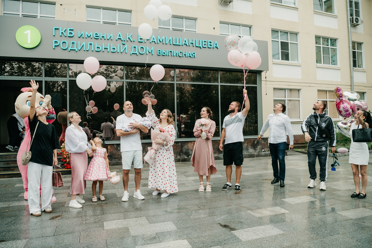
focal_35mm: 25
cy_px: 124
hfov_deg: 71.7
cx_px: 186
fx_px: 257
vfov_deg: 51.4
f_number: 4
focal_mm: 24
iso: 160
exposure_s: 1/500
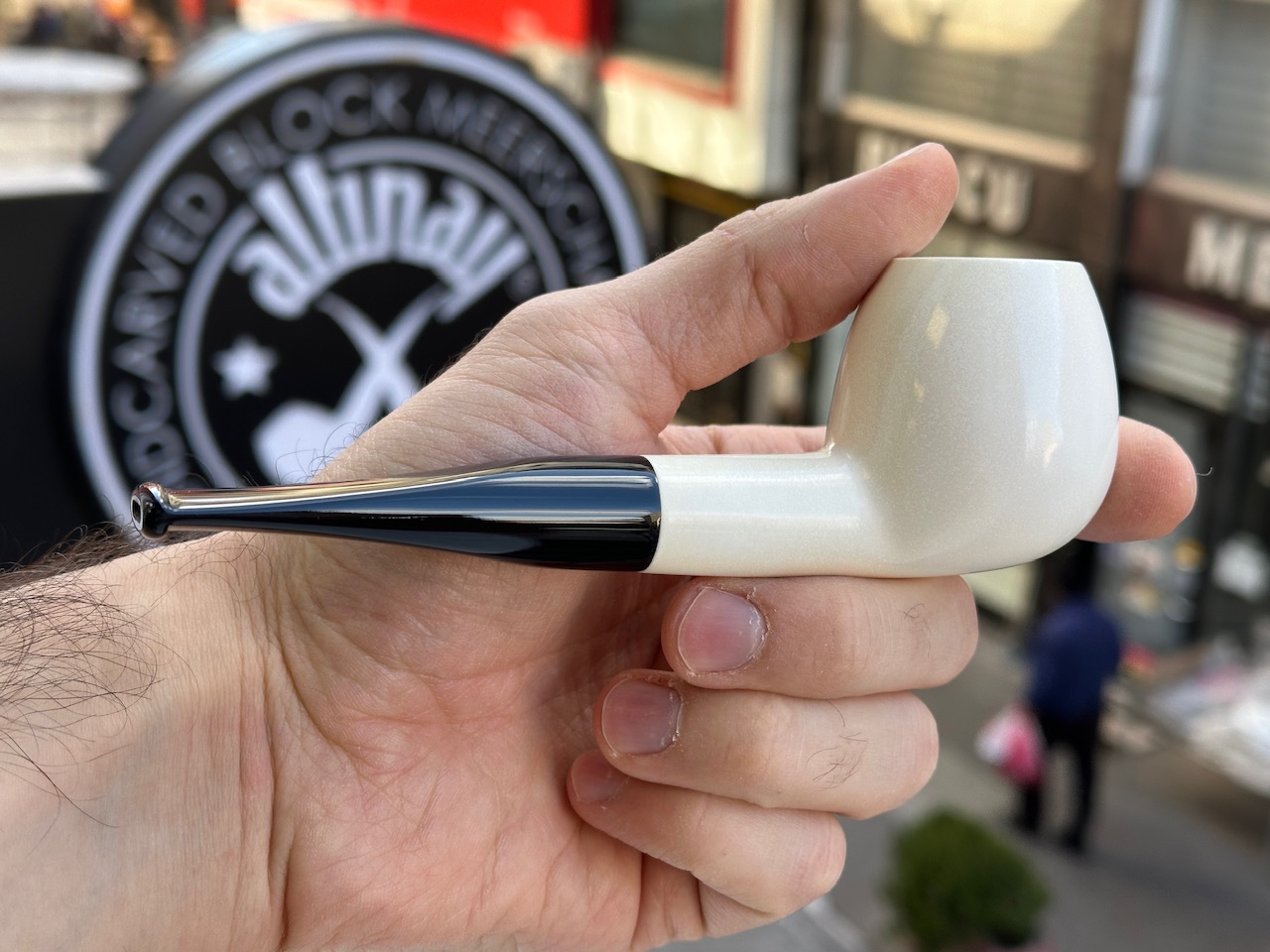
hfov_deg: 39.7
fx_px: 1761
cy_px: 476
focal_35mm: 48
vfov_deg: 30.3
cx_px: 635
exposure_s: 1/395
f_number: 1.78
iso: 64
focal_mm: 6.86
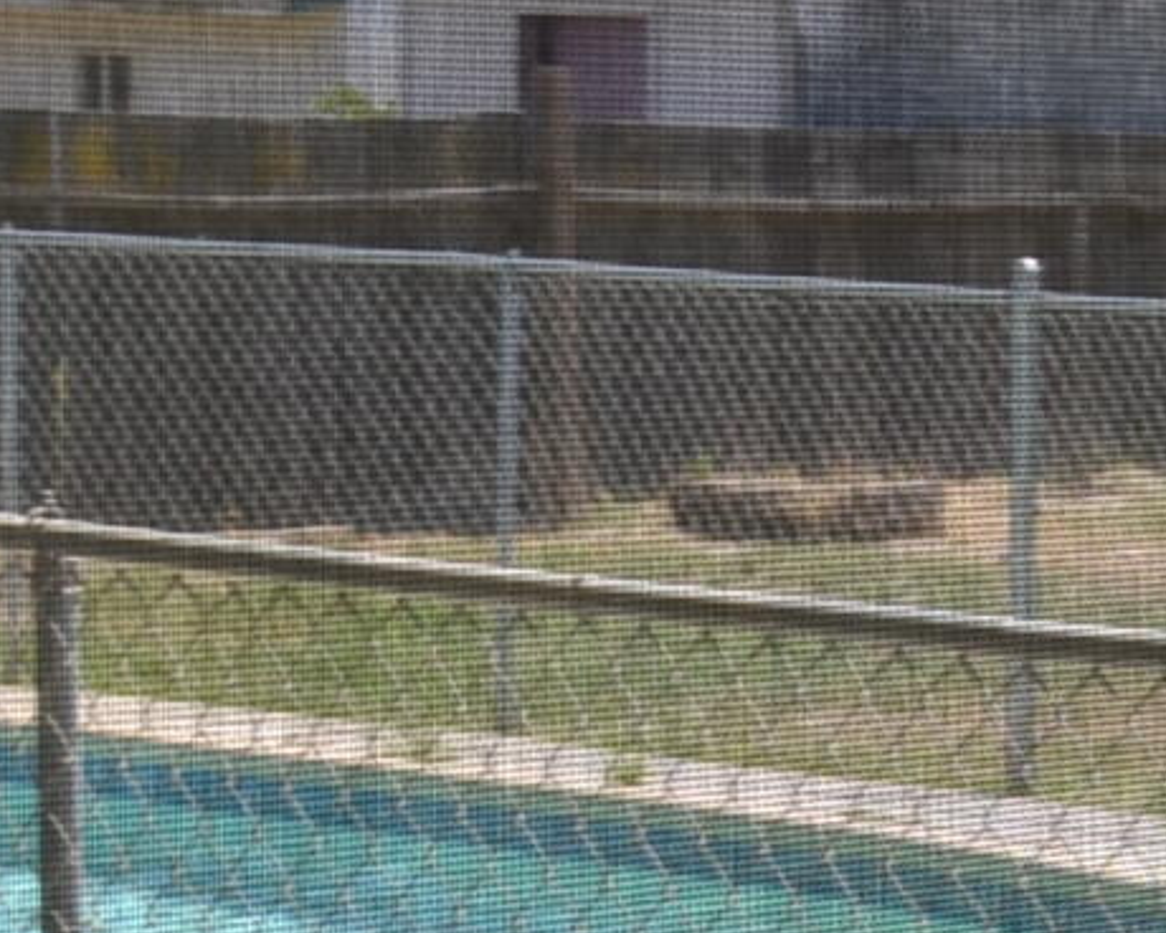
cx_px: 3001
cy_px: 949
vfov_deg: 9.3
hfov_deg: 9.9
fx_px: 5694
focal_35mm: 165
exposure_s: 1/250
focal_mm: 18
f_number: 4
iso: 100
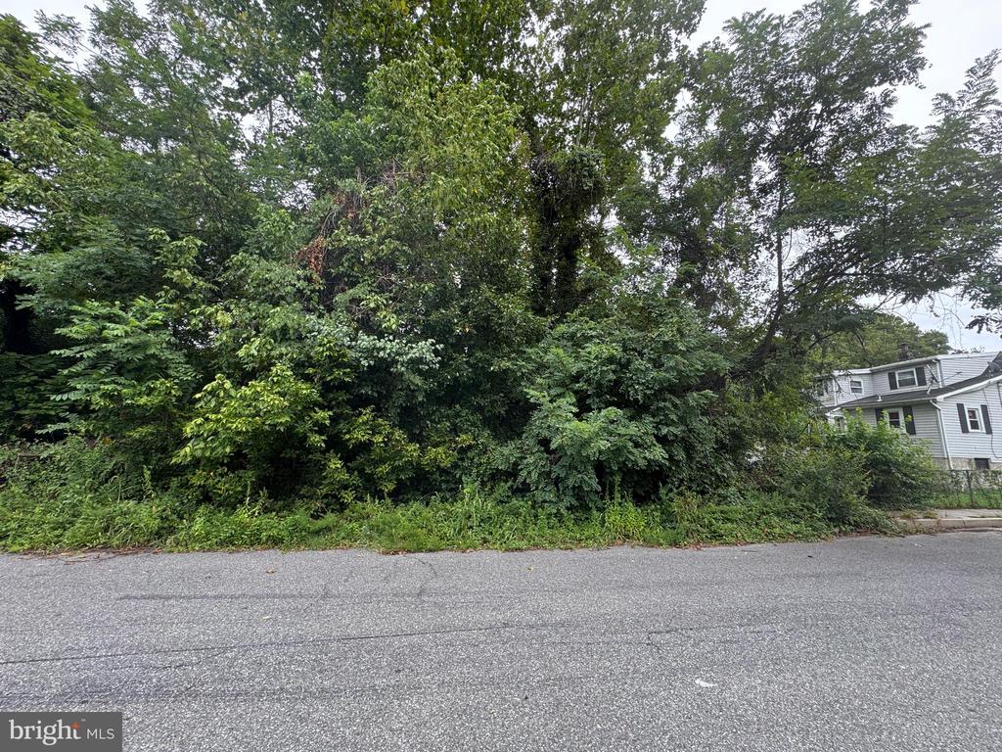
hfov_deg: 102.1
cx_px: 501
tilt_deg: +9.7
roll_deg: -2.0
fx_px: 405
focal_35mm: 14
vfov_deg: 85.7
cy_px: 376
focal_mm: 2.22
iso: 40
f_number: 2.2
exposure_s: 1/109
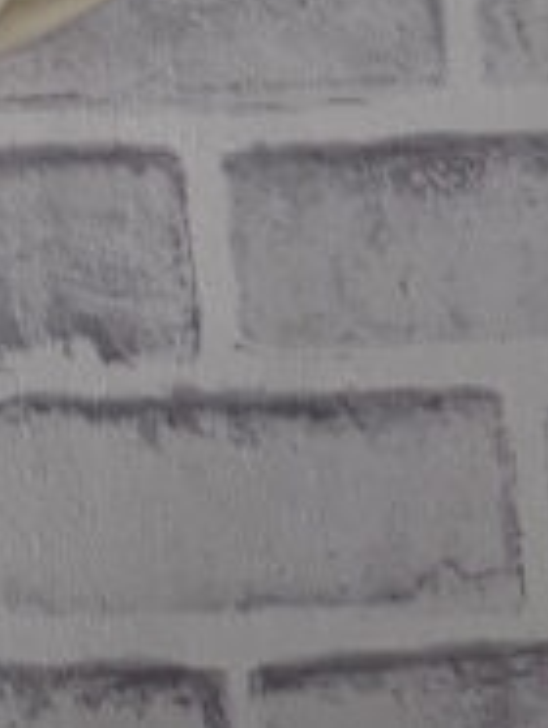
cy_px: -501
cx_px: -595
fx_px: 2169
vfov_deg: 16.5
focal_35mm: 103
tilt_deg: -81.0
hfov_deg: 12.4
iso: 400
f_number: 1.78
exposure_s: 1/60
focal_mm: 6.76
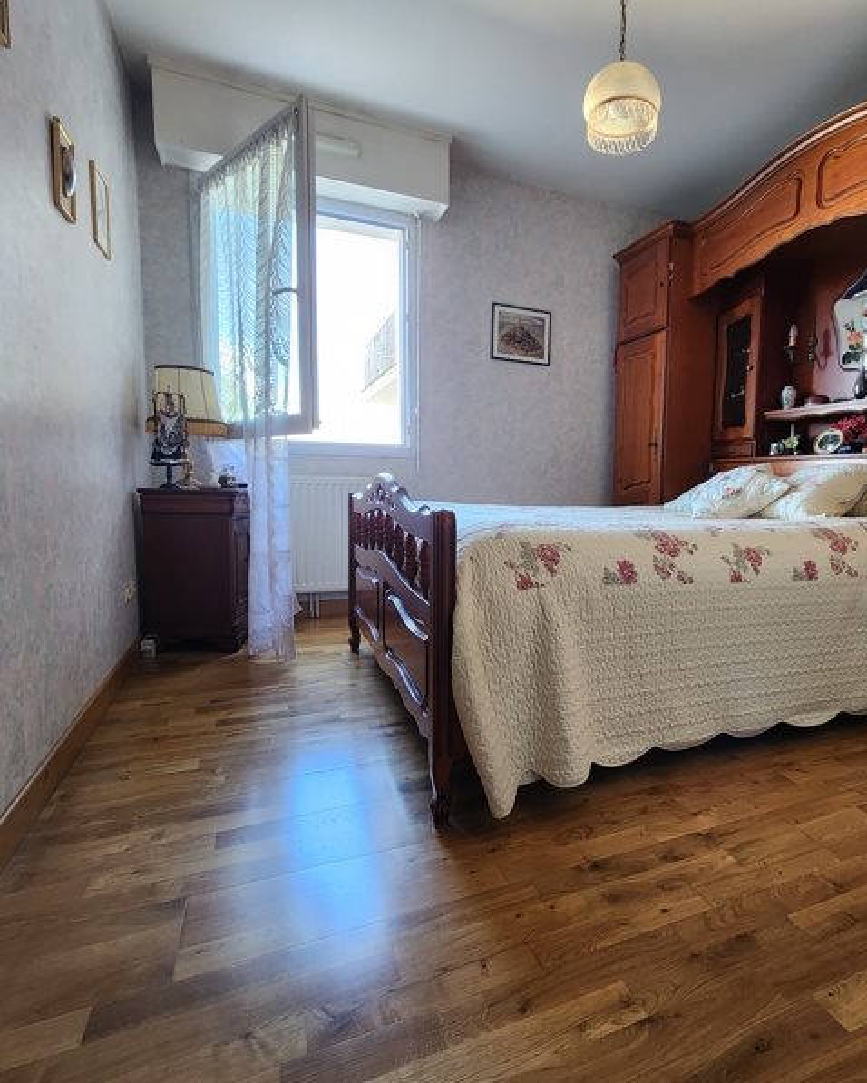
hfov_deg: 75.4
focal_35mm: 17
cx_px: 551
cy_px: 542
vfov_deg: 89.6
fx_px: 545
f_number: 2.2
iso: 200
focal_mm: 2.2
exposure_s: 1/60
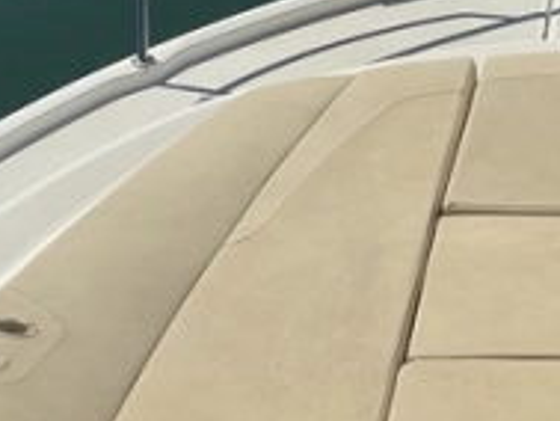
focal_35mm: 151
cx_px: 578
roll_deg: +1.4
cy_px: 168
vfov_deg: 9.8
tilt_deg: -28.5
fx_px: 2444
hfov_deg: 12.9
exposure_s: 1/5319
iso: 25
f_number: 2
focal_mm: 6
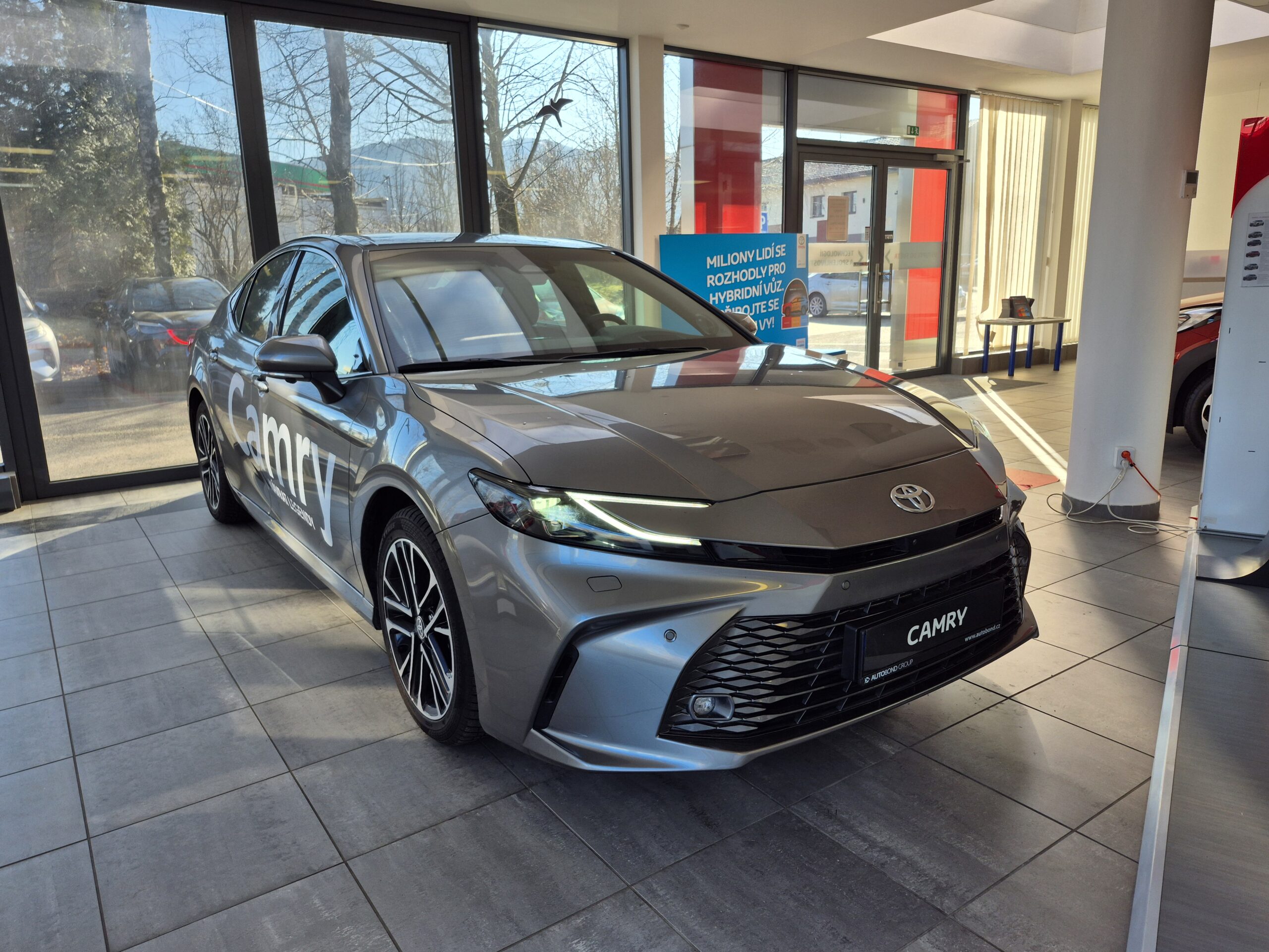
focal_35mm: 23
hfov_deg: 73.9
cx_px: 634
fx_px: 843
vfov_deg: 58.9
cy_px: 476
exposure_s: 1/330
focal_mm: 5.4
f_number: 1.8
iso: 25
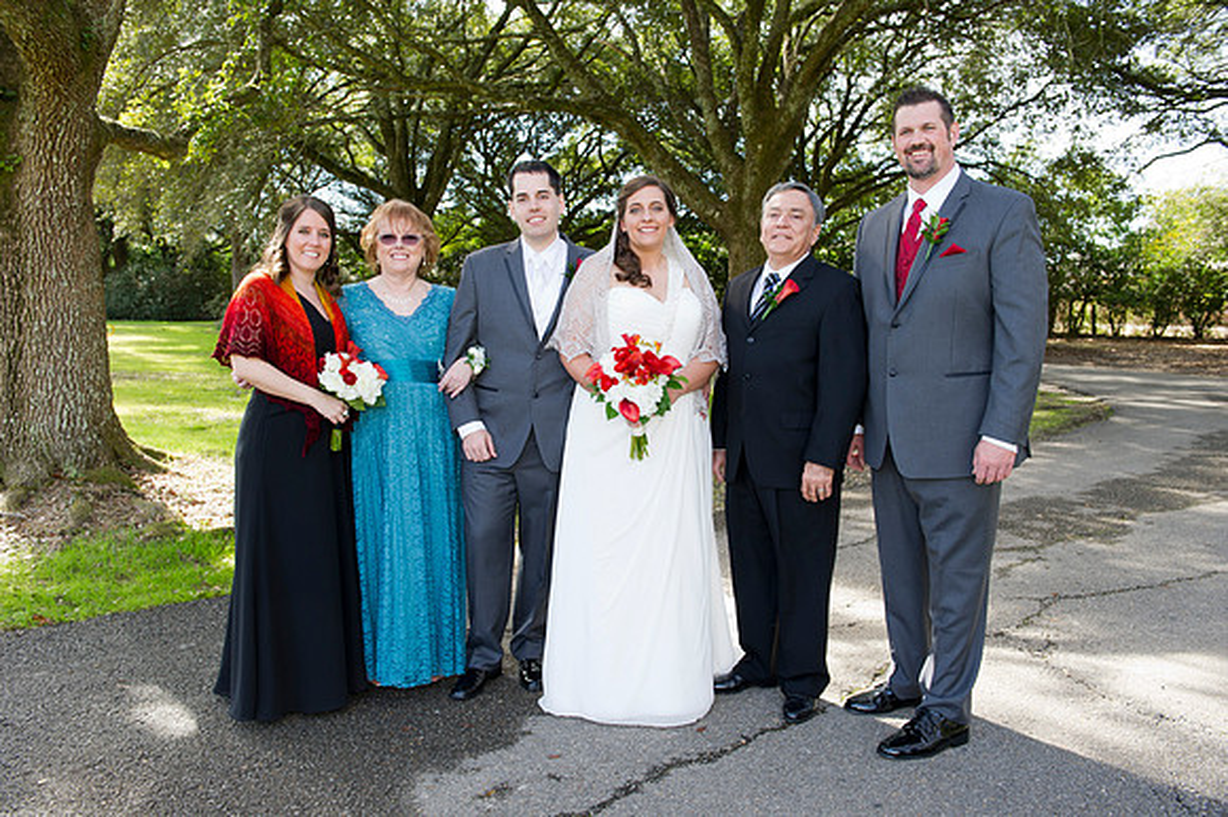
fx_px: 1057
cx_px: 614
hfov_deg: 60.3
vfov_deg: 42.3
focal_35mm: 31
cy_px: 408
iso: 320
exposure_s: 1/100
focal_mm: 31
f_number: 5.6
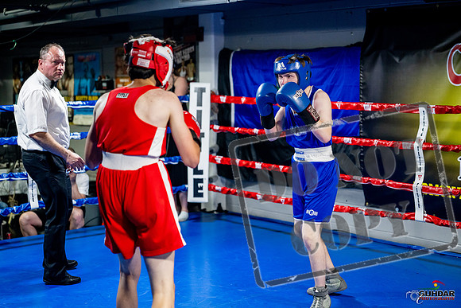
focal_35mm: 60
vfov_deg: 22.6
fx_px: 768
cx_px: 230
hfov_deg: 33.4
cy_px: 154
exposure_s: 1/1000
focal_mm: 60
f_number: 2
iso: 4000
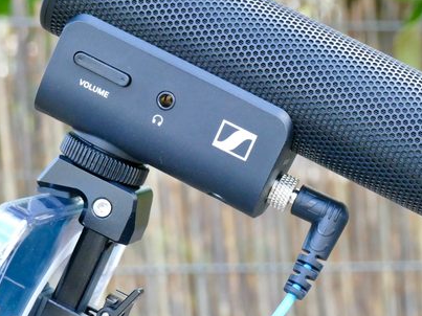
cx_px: 234
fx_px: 2133
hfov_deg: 11.3
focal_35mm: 175
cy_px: 107
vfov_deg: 8.5
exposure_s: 1/80
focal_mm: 37.13
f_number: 8
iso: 800
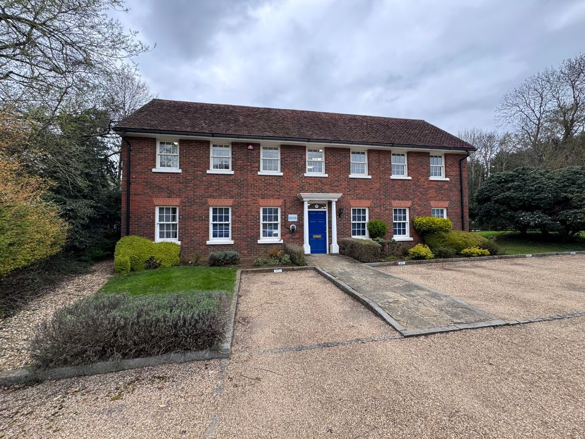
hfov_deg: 102.1
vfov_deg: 85.7
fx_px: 237
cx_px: 292
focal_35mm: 14
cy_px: 220
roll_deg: +0.4
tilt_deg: +1.5
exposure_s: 1/99
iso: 40
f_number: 2.2
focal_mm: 2.22
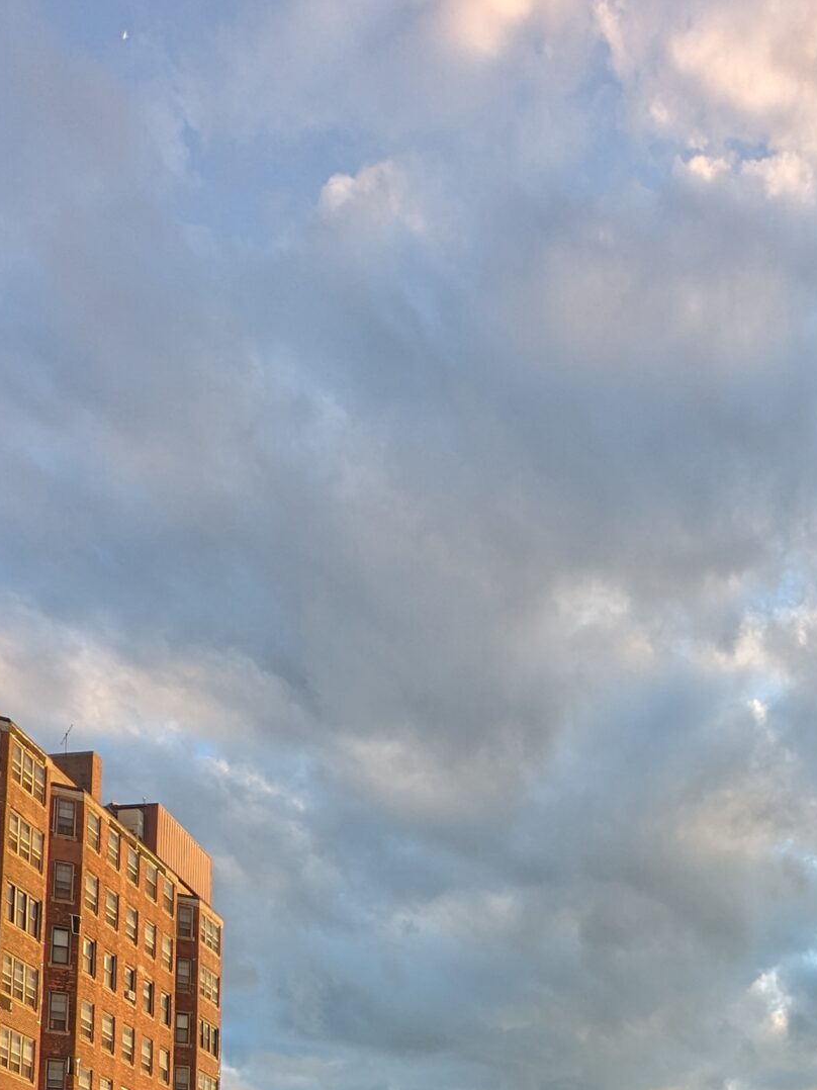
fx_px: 1196
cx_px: 636
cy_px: 1196
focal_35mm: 38
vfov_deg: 39.9
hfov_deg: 36.6
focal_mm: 2.35
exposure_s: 1/788
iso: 42
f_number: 2.2
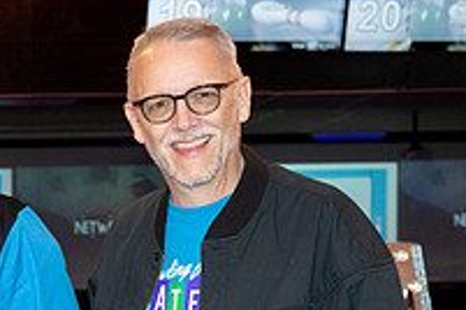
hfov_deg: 15.4
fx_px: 1644
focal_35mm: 127
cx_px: -134
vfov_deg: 10.7
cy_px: 339
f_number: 5.6
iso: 1600
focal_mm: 44
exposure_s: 1/80
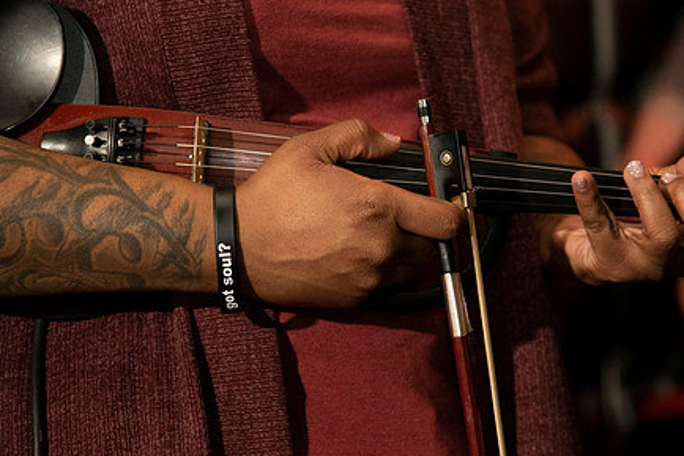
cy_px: 253
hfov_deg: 16.6
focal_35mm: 123
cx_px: 429
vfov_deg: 11.1
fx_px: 2336
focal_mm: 92
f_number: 4
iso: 6400
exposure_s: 1/200
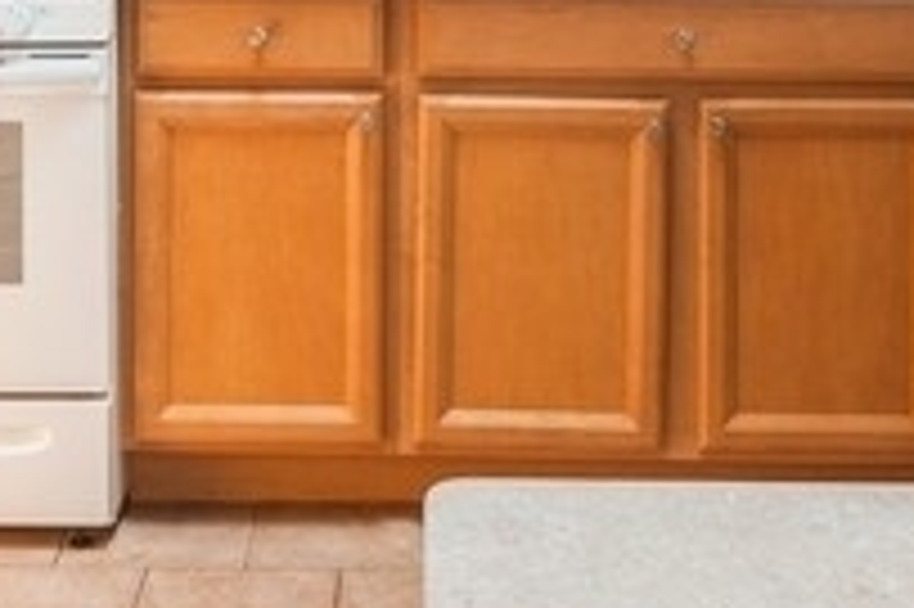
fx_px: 1801
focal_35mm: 71
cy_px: -360
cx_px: 378
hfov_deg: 28.4
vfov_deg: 16.9
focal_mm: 16
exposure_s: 1/20
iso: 200
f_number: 8
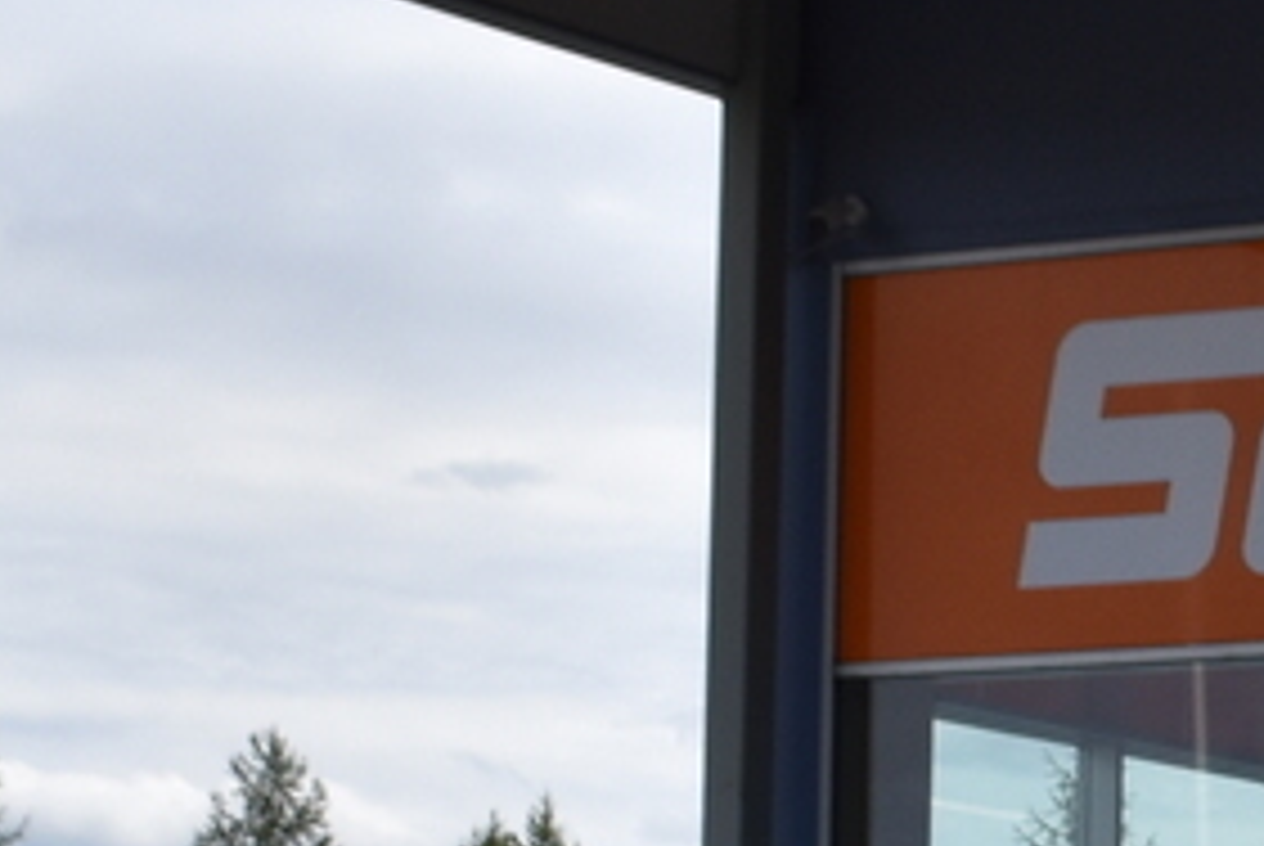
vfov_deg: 7.0
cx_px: 1552
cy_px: 1552
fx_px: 6678
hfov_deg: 10.6
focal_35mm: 190
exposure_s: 1/1000
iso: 200
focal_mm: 22
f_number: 9.5
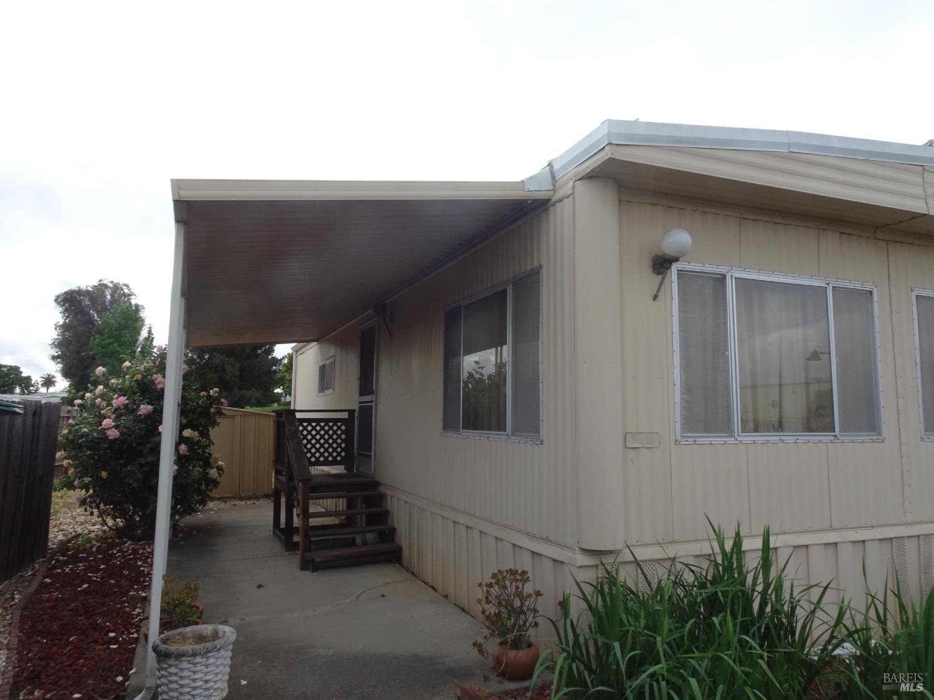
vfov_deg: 56.8
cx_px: 467
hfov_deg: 71.6
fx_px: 648
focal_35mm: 24
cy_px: 350
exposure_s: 1/250
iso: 80
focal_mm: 4.1
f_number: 3.5
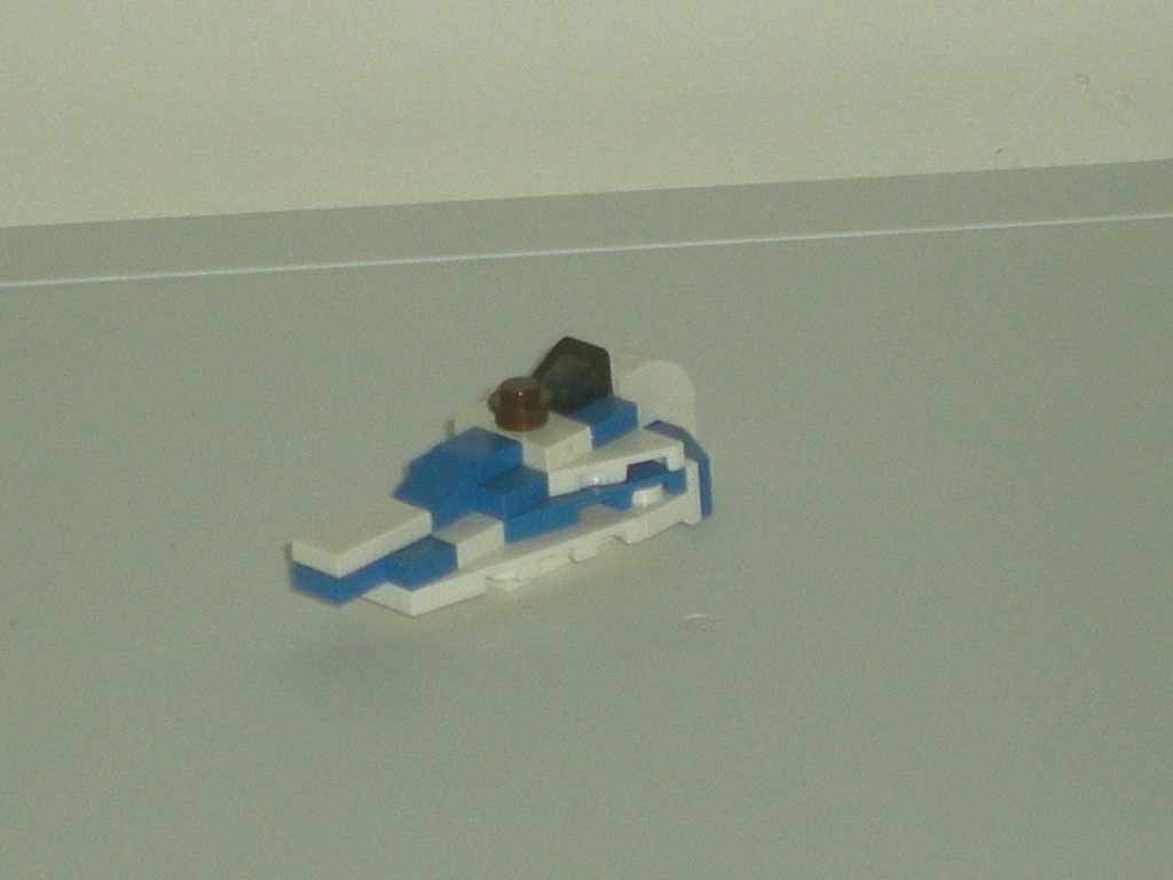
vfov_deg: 19.9
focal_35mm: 74
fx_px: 2508
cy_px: 440
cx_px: 586
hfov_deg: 26.3
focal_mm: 12.3
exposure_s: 1/120
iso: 50
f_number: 4.6
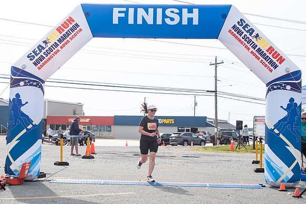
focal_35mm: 58
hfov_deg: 34.3
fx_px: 495
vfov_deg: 23.3
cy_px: 129
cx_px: 137
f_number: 4
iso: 800
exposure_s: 1/3200
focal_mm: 32
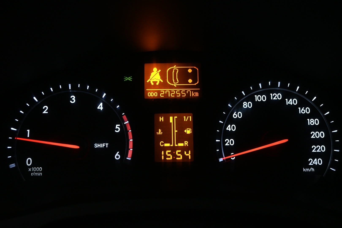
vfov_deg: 40.8
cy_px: 114
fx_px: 306
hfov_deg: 58.3
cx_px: 171
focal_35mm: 32
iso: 1600
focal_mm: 21.5
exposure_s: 1/80
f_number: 4.5
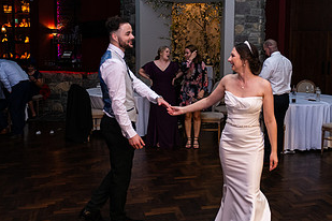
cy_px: 93
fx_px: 415
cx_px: 240
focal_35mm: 45
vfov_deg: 29.8
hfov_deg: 42.6
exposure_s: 1/160
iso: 800
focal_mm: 24
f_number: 3.5
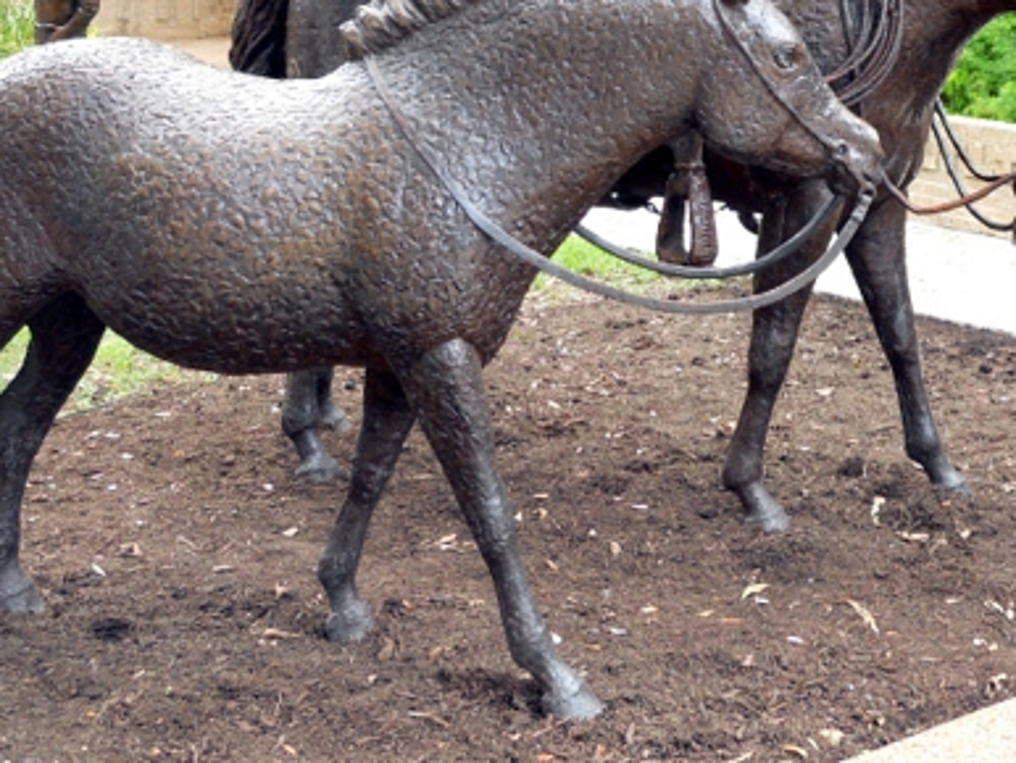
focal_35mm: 58
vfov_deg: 24.4
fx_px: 1703
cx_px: 848
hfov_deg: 32.1
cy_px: 47
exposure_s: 1/125
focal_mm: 5
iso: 80
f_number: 2.7
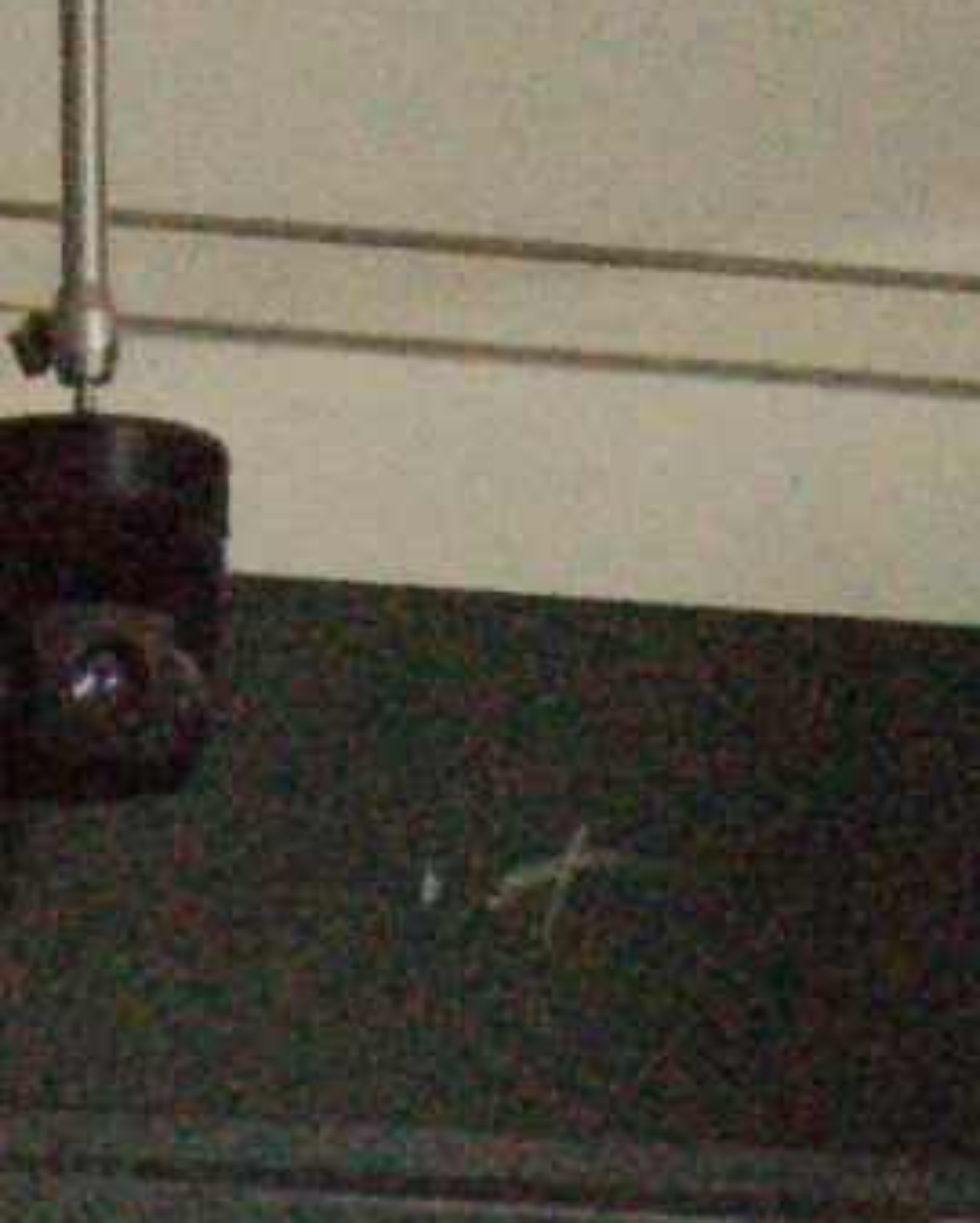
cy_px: 2566
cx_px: 203
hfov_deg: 3.6
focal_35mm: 429
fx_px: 15546
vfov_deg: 4.4
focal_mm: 45
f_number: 6.3
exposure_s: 1/100
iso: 3200
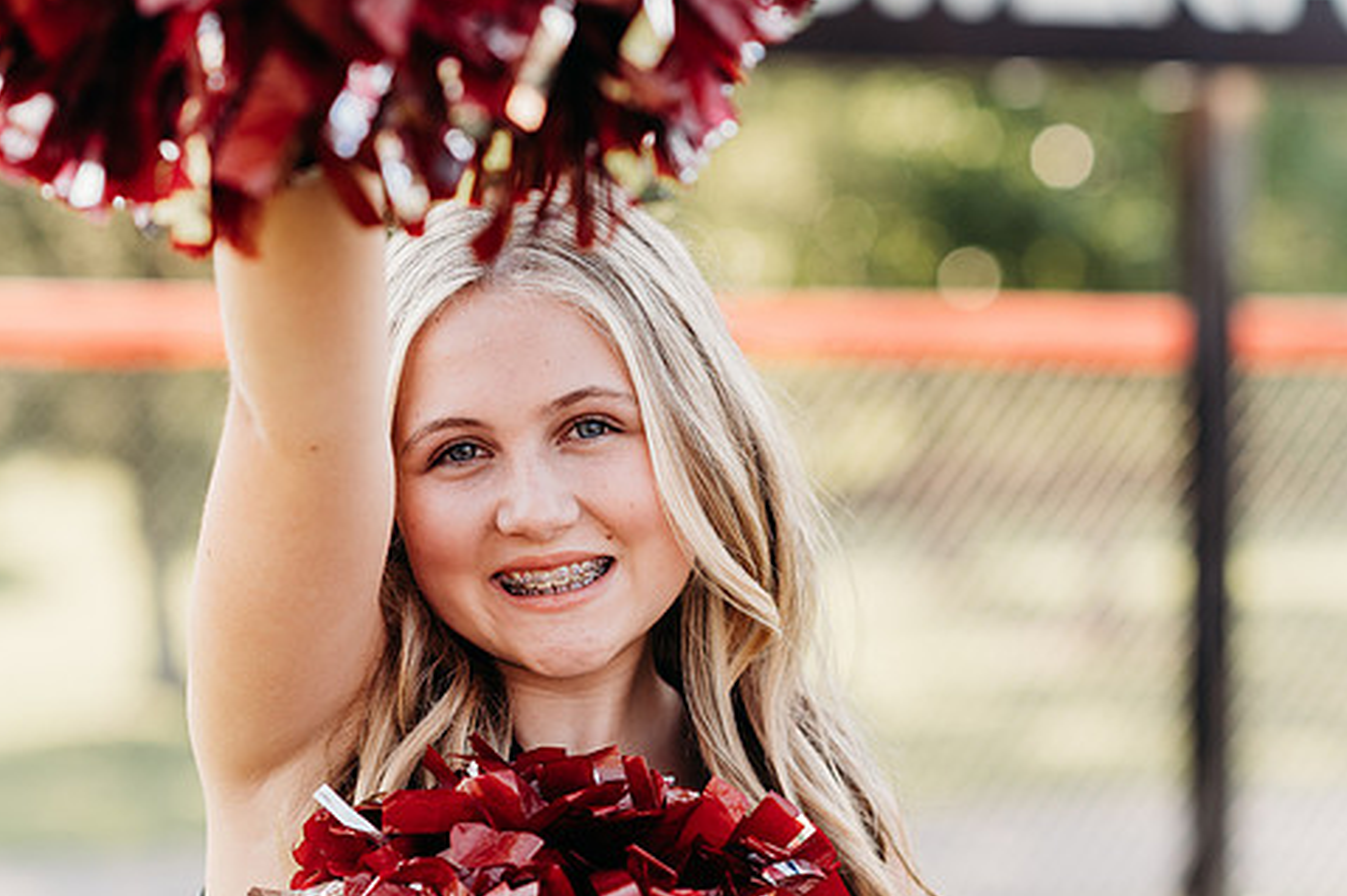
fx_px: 3852
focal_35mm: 103
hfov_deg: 19.8
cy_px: 499
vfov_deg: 13.3
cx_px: 591
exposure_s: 1/500
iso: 200
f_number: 2.8
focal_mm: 85
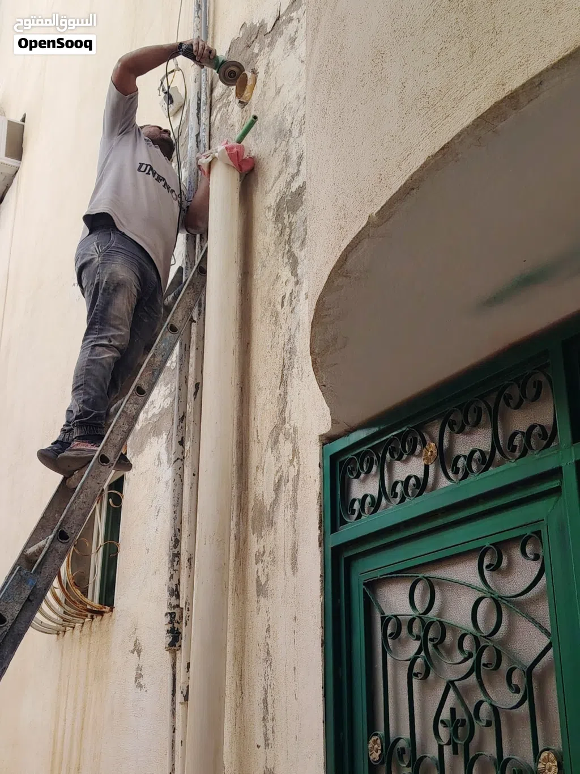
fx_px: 983
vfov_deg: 42.9
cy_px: 387
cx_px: 290
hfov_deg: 32.9
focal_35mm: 44
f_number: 1.75
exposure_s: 1/485
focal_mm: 5.25
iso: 100
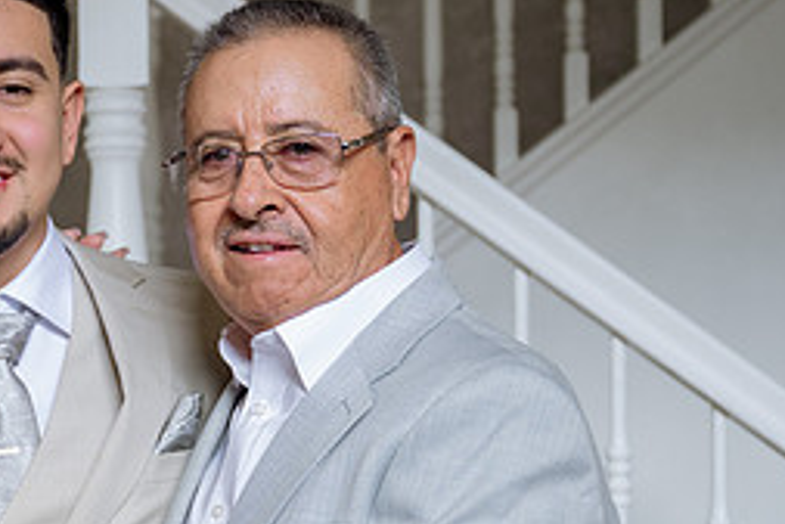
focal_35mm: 94
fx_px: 2051
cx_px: -62
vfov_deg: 14.5
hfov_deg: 20.7
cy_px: 363
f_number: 3.2
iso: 800
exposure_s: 1/100
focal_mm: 41
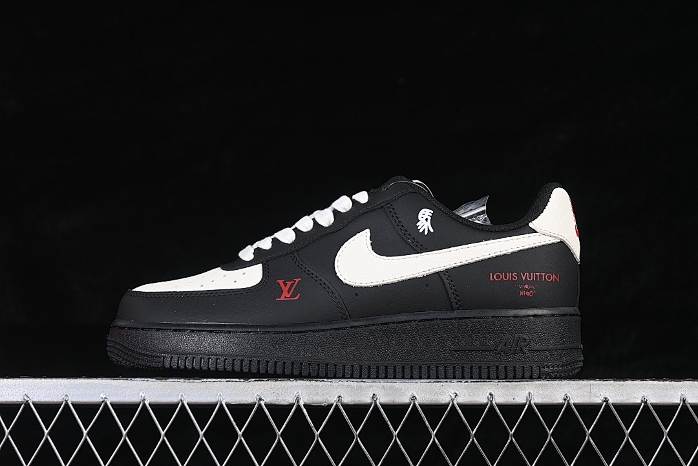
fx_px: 1454
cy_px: 233
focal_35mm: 75
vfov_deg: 18.2
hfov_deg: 27.0
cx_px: 349
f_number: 6.3
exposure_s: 1/50
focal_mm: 50
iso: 160
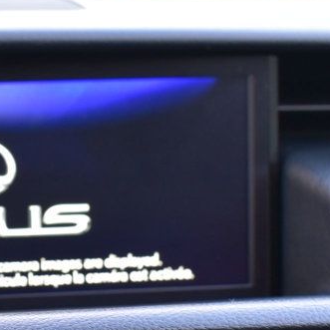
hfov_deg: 16.0
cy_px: 278
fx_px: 1147
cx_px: -9
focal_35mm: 106
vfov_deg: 16.2
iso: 1400
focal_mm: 27
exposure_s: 1/15
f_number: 6.3
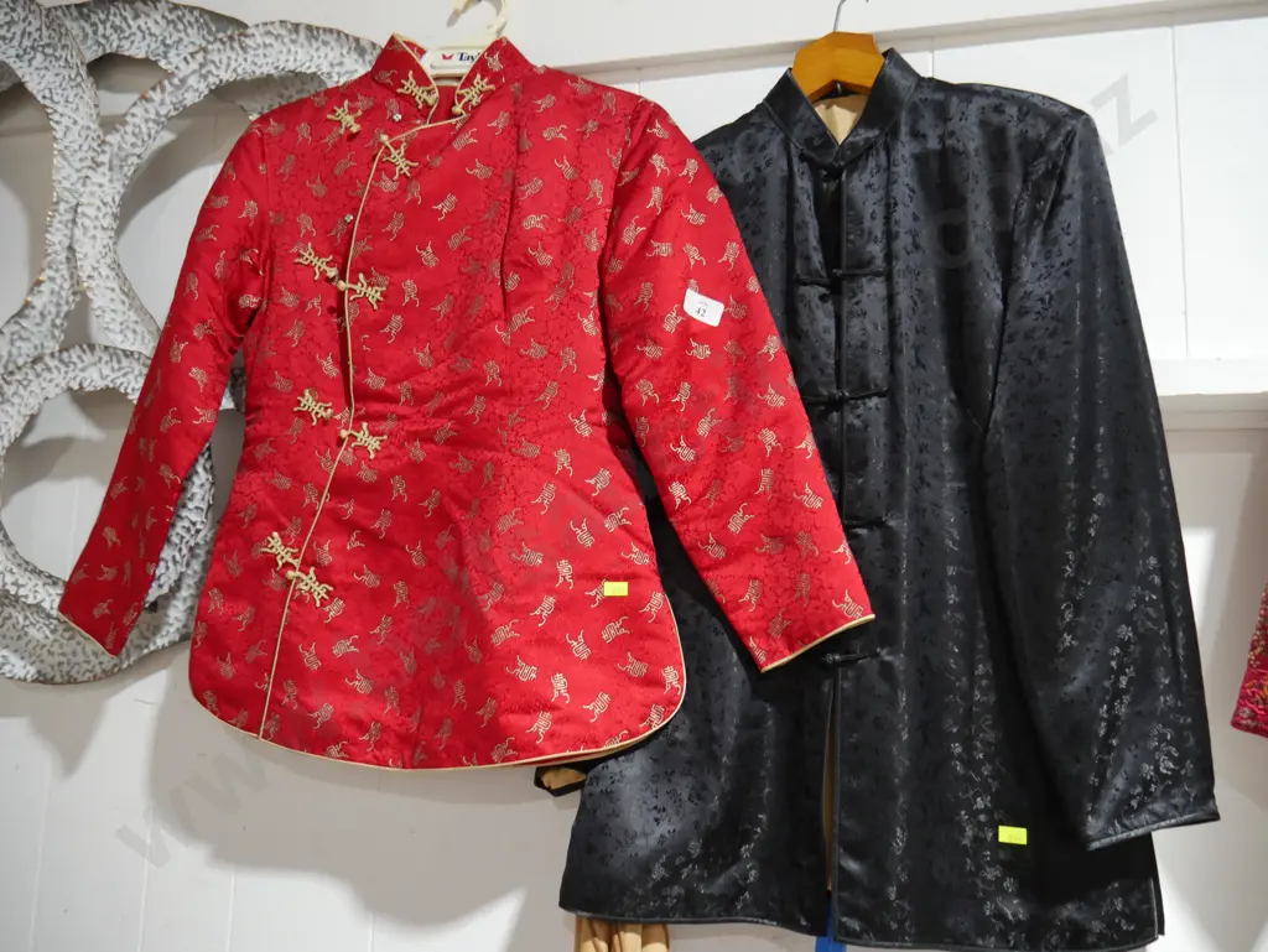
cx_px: 634
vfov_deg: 49.8
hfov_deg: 63.4
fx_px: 1026
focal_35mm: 28
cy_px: 476
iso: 1000
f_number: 3.5
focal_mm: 14
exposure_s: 1/60
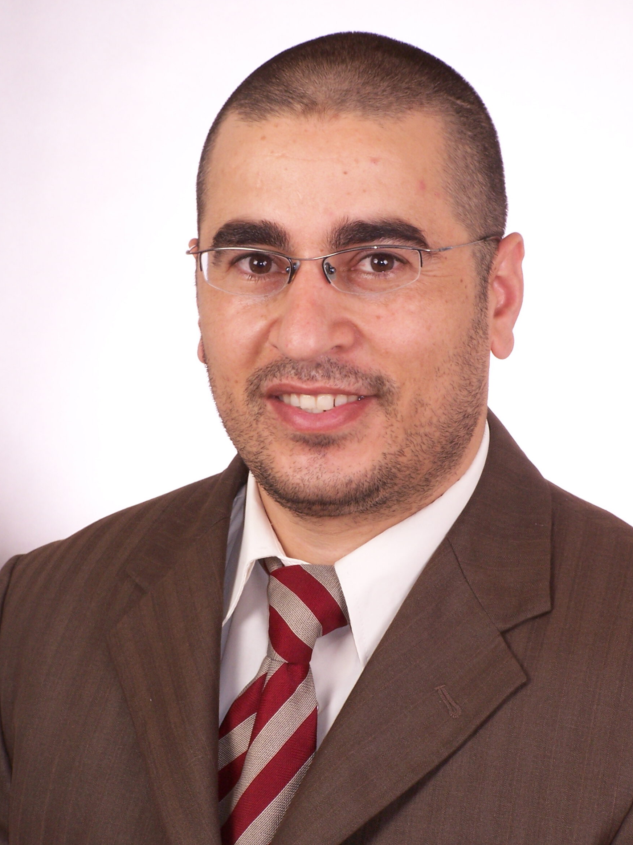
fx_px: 3731
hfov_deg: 9.7
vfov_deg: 12.9
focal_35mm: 153
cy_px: 399
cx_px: 324
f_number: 5.6
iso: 100
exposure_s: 1/100
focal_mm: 23.1
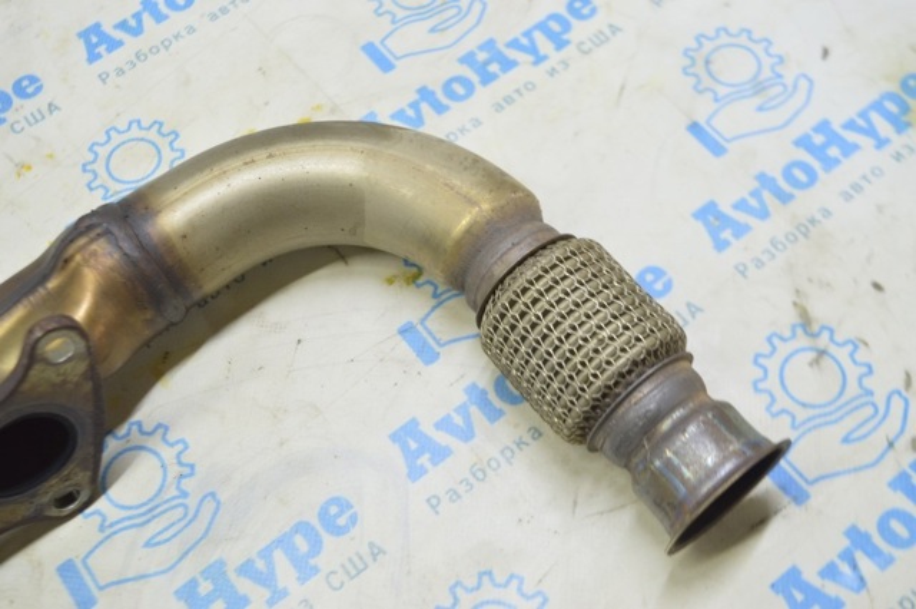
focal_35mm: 42
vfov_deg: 31.8
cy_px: 304
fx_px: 1067
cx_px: 458
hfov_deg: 46.5
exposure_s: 1/20
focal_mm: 28
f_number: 5.6
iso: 400
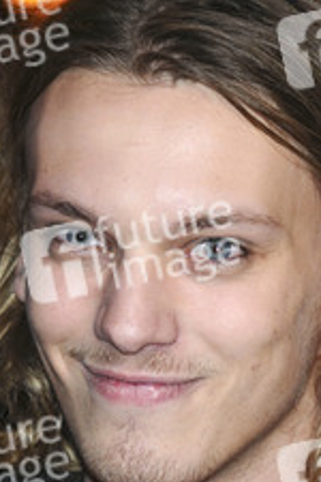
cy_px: 360
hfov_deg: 4.0
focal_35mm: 347
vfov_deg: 5.9
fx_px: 4641
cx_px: 194
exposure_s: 1/160
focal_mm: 130
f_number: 5
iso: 400
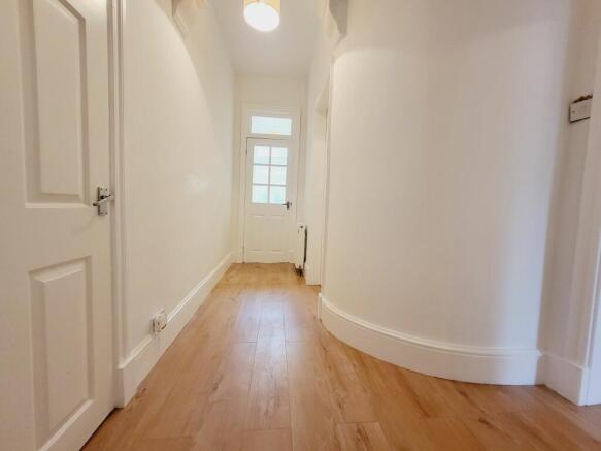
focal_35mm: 13
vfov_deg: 89.9
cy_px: 226
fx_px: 226
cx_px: 300
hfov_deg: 106.2
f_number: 2.2
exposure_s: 1/50
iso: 250
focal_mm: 1.74
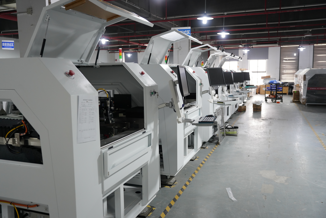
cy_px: 109
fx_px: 290
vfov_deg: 41.1
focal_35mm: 32
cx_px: 163
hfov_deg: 58.7
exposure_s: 1/160
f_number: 3.2
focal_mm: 32
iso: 1600
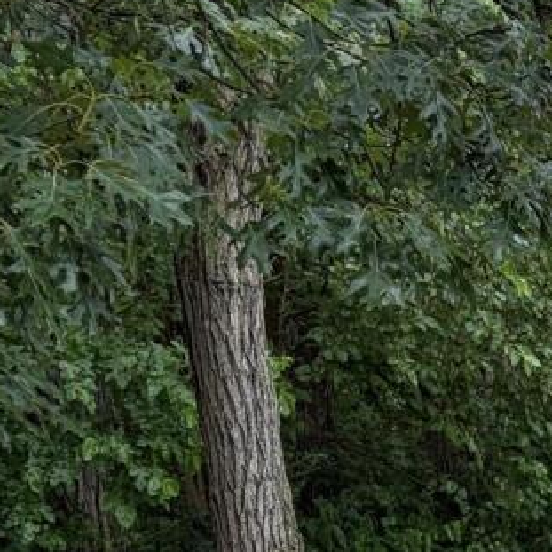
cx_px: 1171
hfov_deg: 10.6
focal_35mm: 148
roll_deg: +0.4
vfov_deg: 11.2
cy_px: 925
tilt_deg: -5.9
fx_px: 2670
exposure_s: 1/121
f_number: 1.6
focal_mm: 5.96
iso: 32
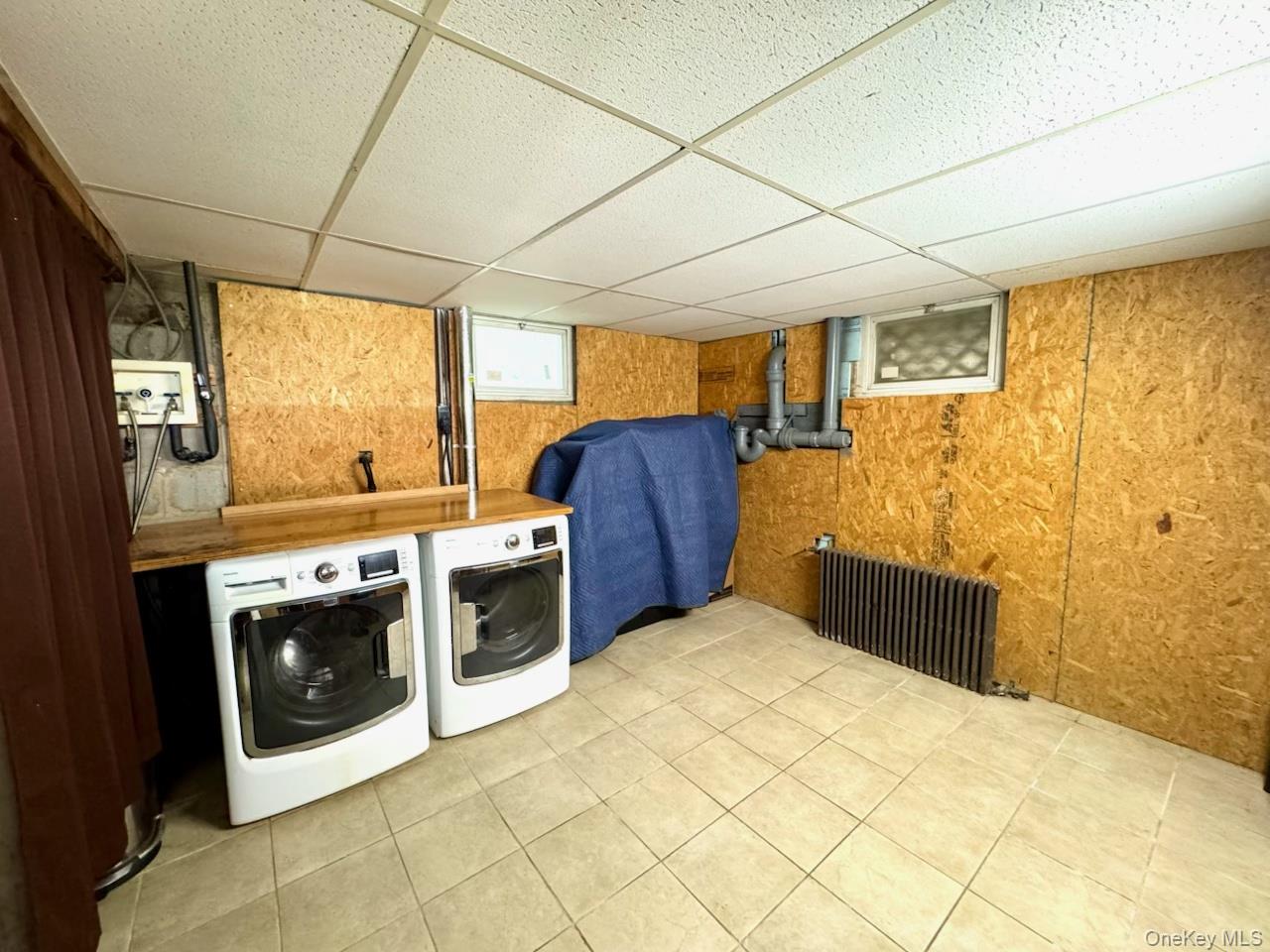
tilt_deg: -7.1
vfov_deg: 85.7
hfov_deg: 102.1
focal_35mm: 14
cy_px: 476
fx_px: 514
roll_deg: +0.0
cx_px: 635
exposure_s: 1/60
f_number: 2.2
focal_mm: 2.22
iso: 400
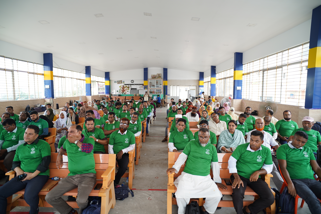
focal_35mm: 20
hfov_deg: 84.0
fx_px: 178
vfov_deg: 61.9
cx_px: 160
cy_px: 107
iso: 125
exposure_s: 1/125
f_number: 2.8
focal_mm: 20
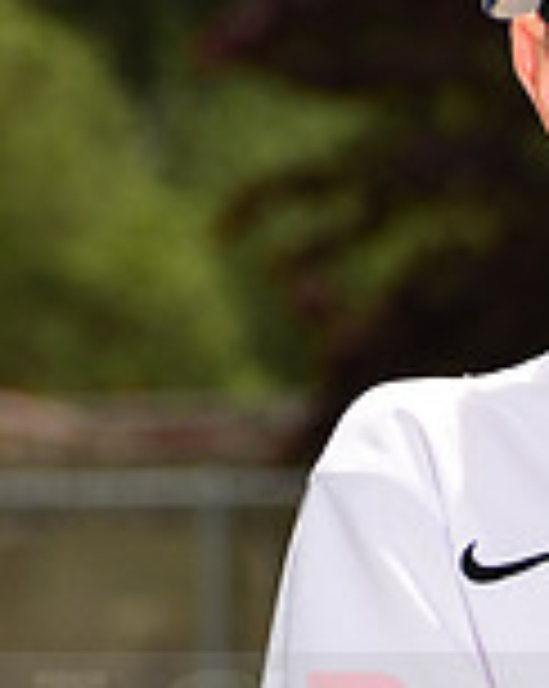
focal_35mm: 570
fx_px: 11600
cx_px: 781
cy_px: 715
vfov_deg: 3.4
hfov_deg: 2.7
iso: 125
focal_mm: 160
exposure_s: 1/200
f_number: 11
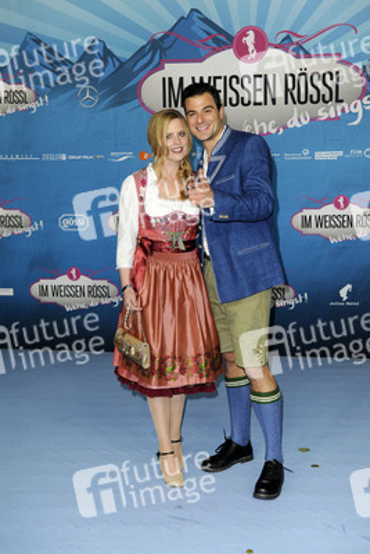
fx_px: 801
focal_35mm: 52
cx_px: 185
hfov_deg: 26.0
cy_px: 277
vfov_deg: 38.2
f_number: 5
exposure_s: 1/200
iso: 1000
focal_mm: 52
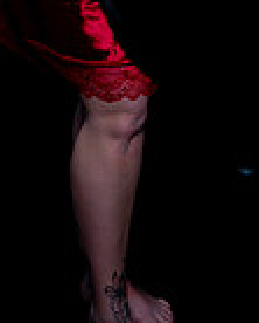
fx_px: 1022
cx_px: 173
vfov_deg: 16.2
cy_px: -183
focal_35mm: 107
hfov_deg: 14.4
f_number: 10
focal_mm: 35
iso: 100
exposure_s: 1/160
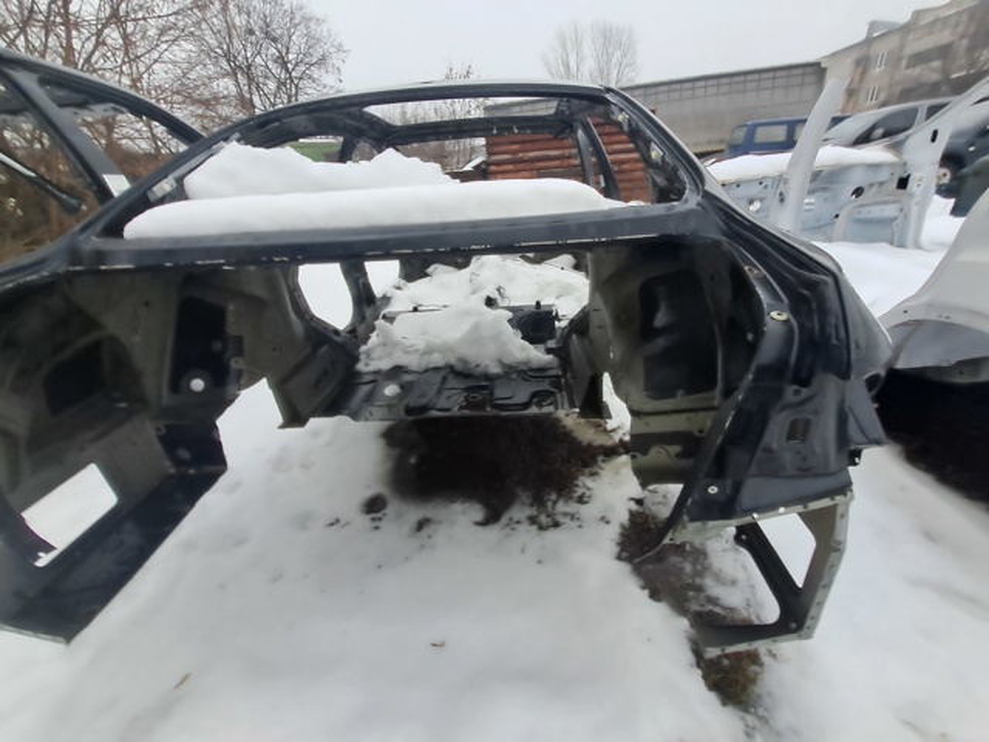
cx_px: 494
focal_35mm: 13
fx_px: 371
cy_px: 371
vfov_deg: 89.9
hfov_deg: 106.2
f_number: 2.2
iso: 50
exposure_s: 1/144
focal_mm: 1.13
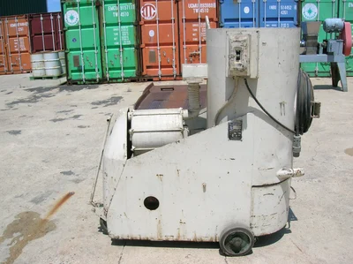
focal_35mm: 34
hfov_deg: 54.0
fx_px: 346
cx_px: 176
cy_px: 132
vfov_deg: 41.7
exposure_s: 1/519
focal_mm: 5.7
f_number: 4.9
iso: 50
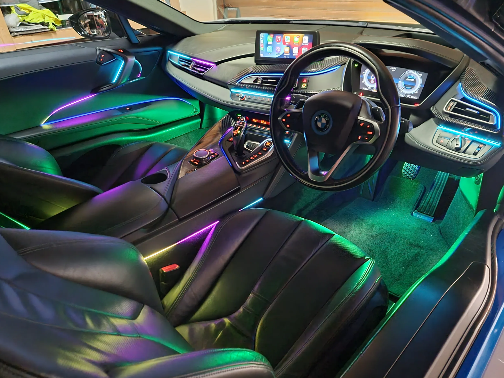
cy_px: 185
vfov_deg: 54.9
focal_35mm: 25
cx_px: 257
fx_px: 364
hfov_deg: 69.4
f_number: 1.8
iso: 1600
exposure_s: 1/10
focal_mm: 6.7
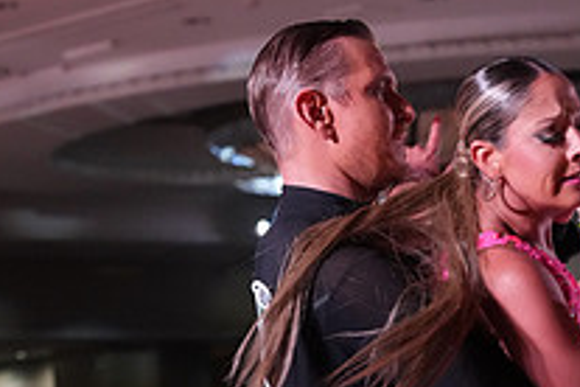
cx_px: 461
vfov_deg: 6.6
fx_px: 3335
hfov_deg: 9.9
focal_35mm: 207
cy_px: 516
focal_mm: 74
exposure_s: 1/320
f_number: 5
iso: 5000
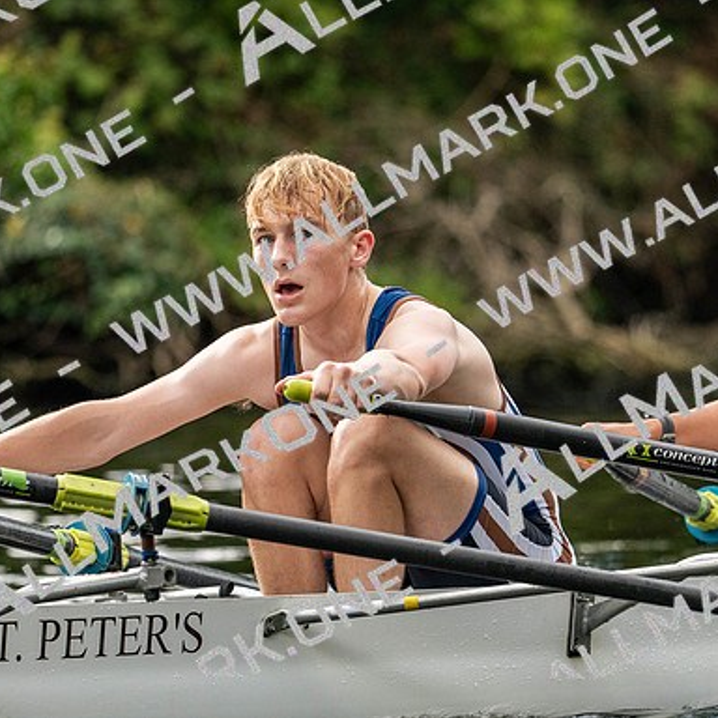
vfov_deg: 2.3
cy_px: 359
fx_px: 18069
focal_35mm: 770
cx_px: 340
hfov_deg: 2.3
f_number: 4.5
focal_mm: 400
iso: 1000
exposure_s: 1/2500
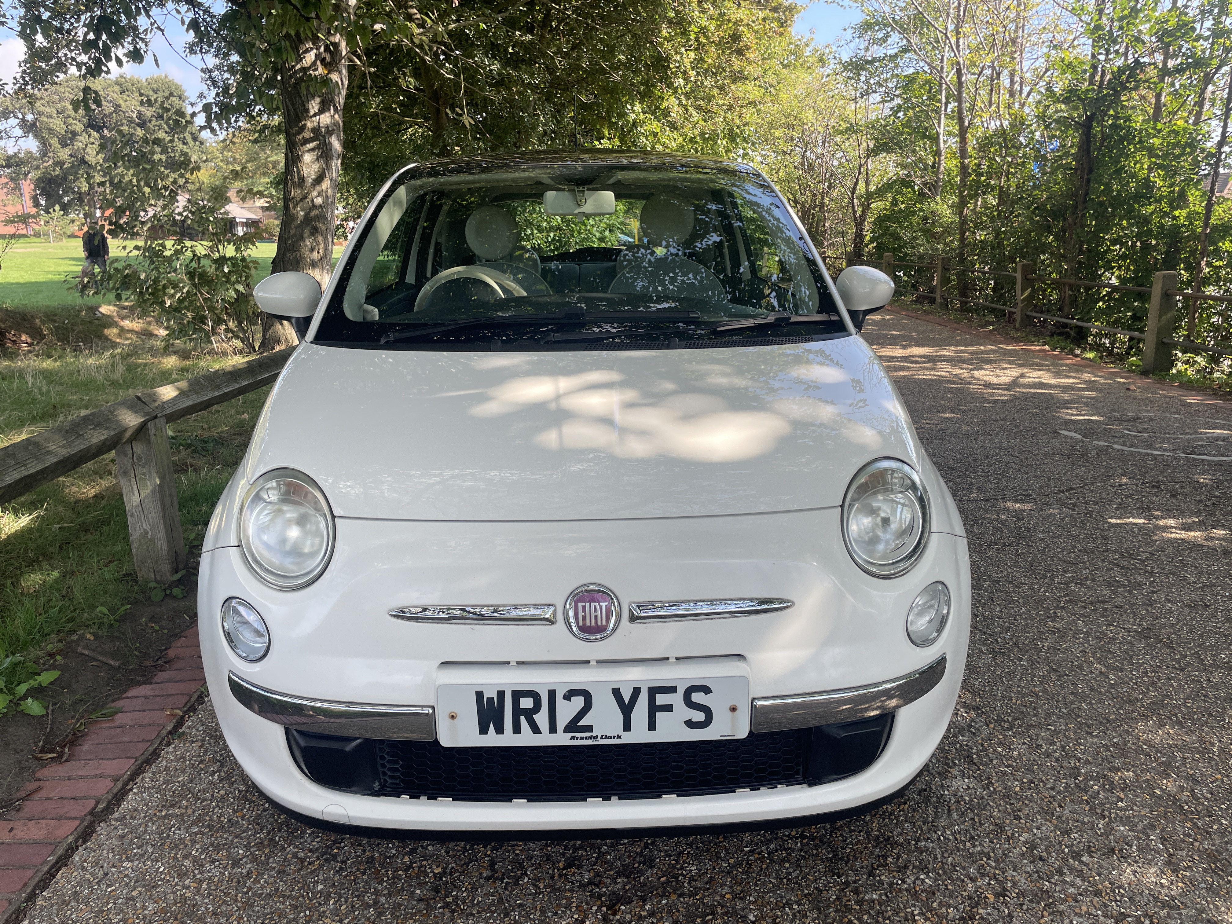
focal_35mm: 26
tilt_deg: -13.3
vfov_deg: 53.1
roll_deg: +2.6
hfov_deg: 67.3
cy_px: 462
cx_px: 616
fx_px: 925
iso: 32
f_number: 1.6
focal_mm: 4.2
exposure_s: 1/498
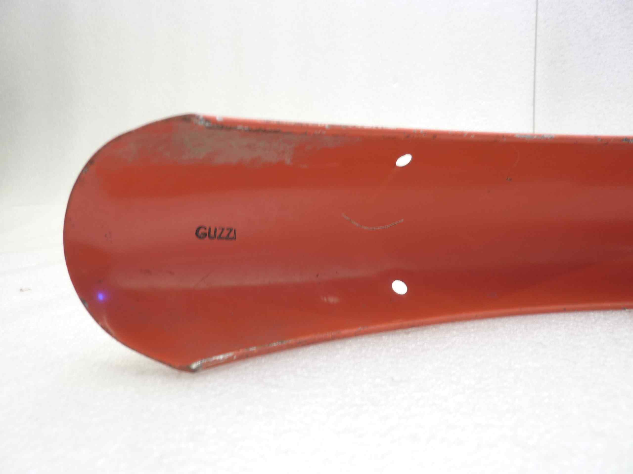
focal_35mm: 25
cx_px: 316
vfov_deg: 54.9
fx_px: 457
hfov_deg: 69.4
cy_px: 237
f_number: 3.3
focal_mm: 4.1
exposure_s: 1/8
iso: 125
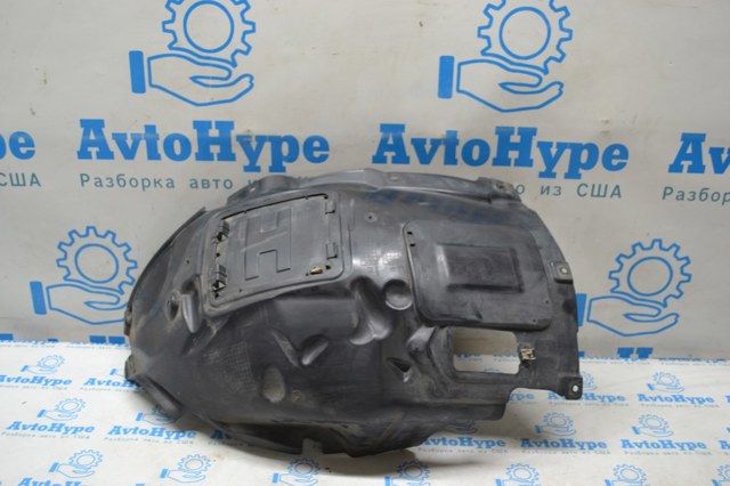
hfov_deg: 53.2
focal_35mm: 36
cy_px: 243
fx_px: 730
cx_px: 365
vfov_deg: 36.8
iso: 400
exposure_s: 1/80
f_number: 4
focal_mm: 24
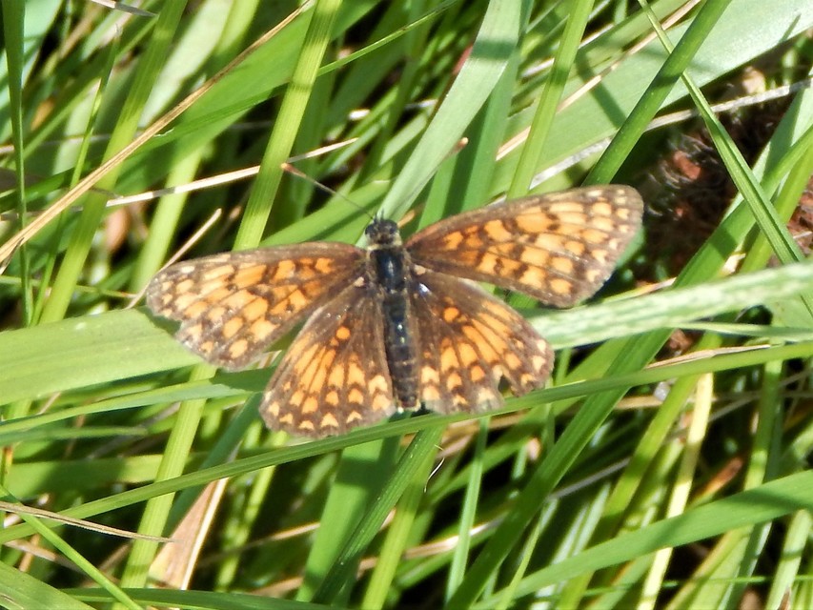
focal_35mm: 232
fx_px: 5450
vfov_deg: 6.4
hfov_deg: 8.5
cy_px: 305
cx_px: 406
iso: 125
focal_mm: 41.7
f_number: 5.6
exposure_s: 1/250
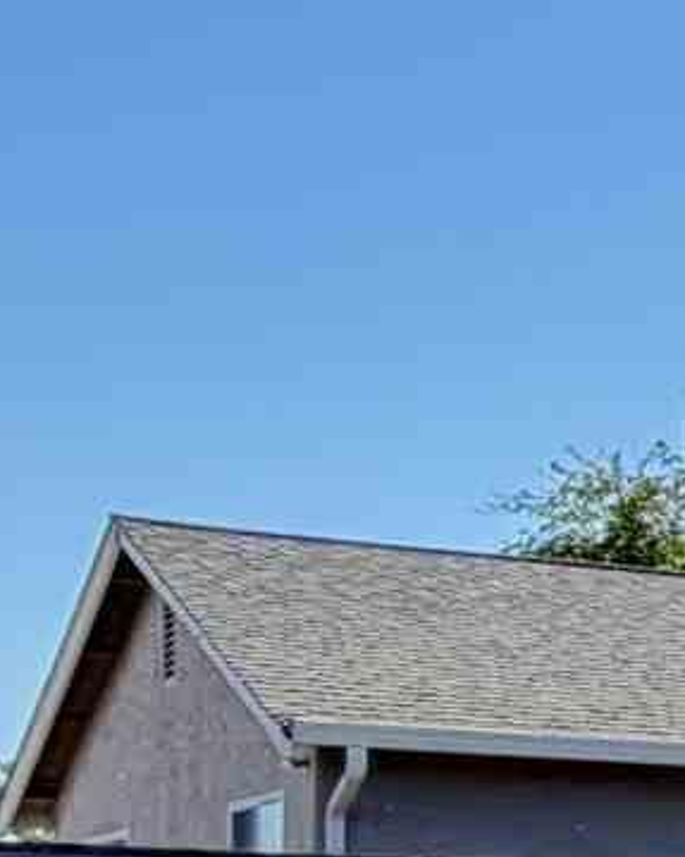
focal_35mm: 117
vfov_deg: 16.0
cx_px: 2327
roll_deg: -0.1
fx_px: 2966
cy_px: 917
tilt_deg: +2.4
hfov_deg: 9.1
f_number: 2.2
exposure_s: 1/220
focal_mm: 2.22
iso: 40
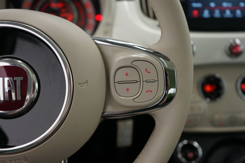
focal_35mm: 32
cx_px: 122
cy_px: 82
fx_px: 218
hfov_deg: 58.7
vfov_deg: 41.1
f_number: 4
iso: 800
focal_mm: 32
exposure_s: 1/60
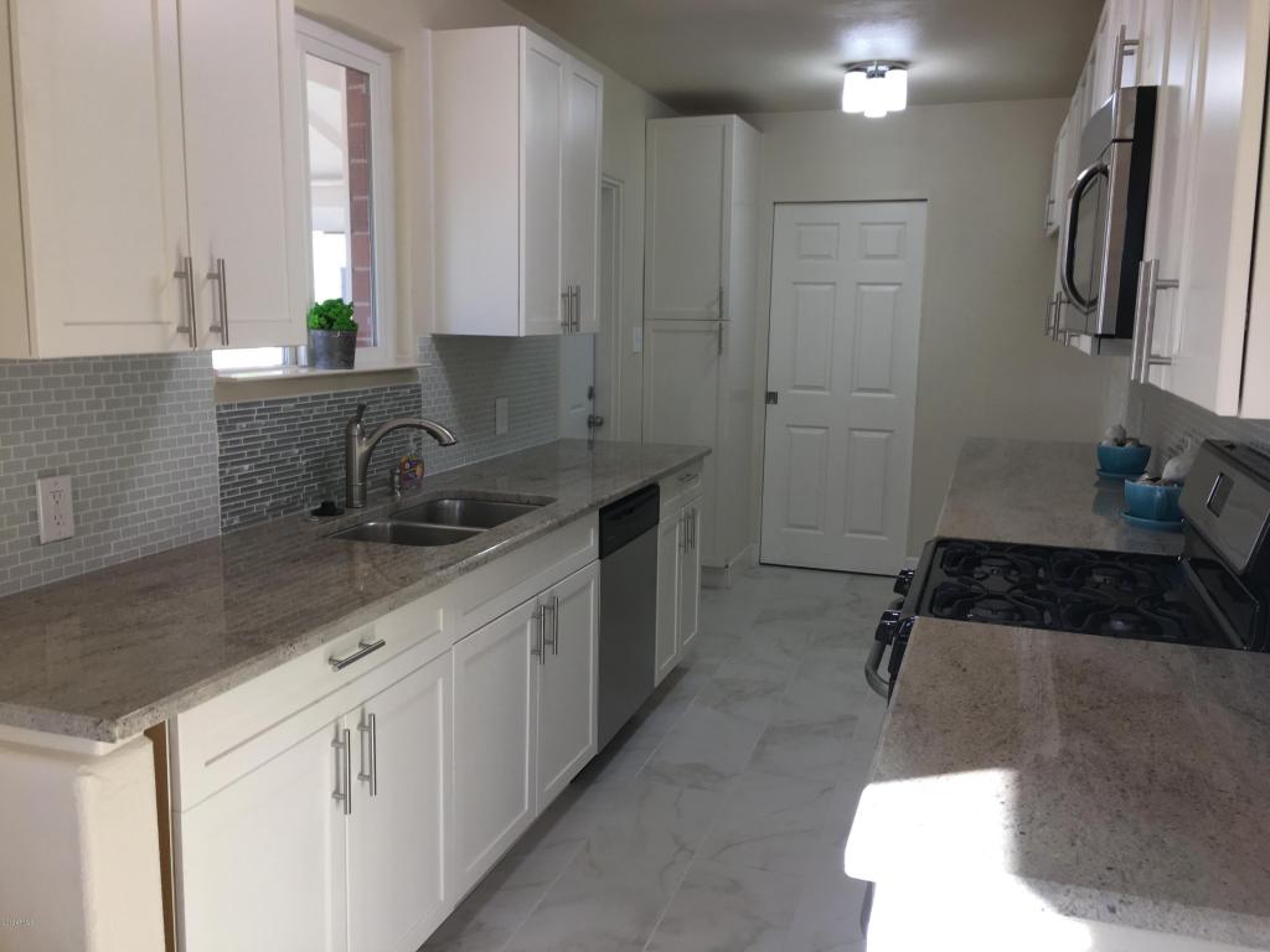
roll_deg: -1.8
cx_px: 635
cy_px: 476
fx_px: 1064
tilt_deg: -7.2
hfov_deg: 61.7
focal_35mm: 29
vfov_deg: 48.2
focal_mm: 4.15
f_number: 2.2
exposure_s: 1/60
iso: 25
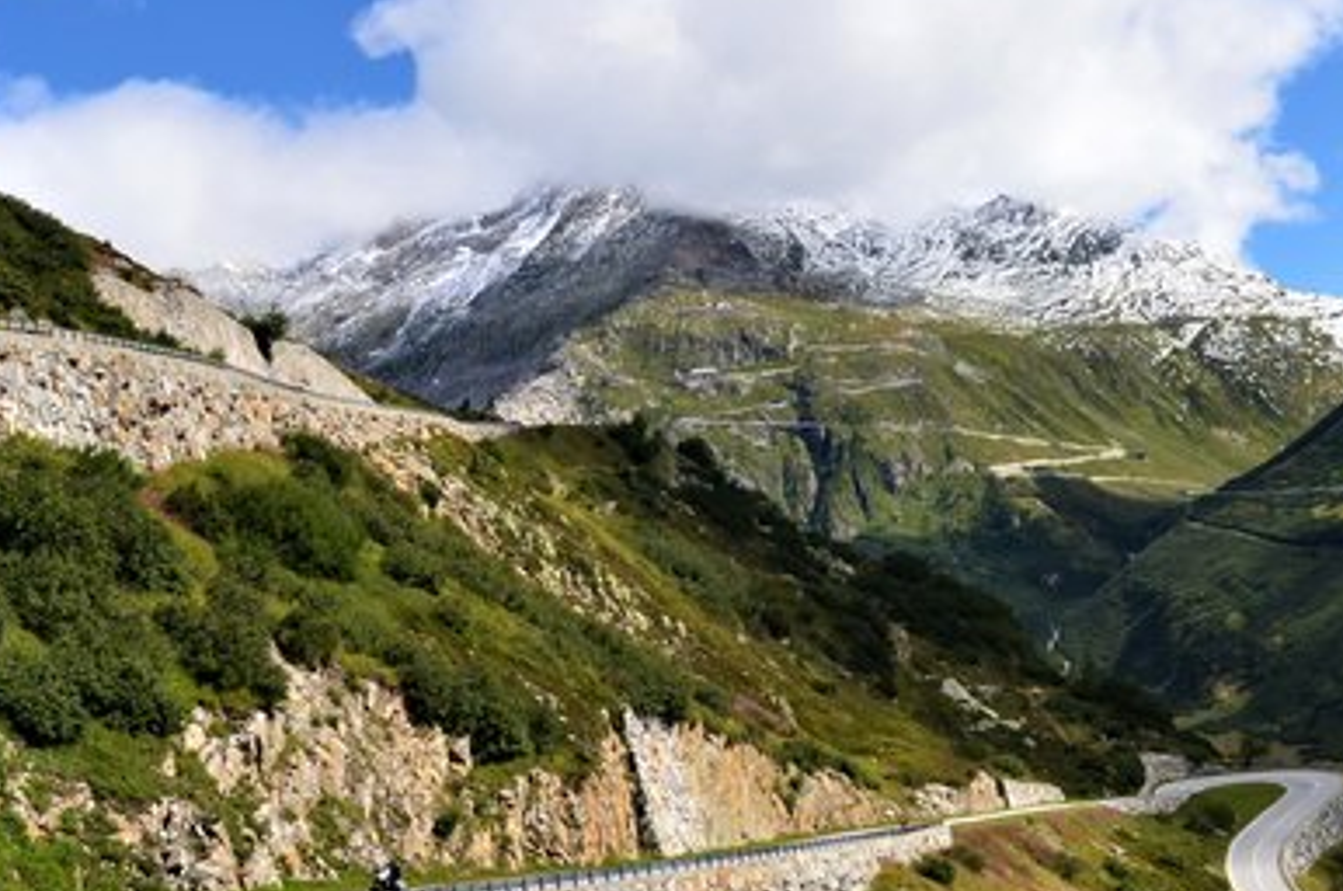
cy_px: 383
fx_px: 2086
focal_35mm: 56
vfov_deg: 24.1
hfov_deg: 35.3
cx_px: 898
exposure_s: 1/250
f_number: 10
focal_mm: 18
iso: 320
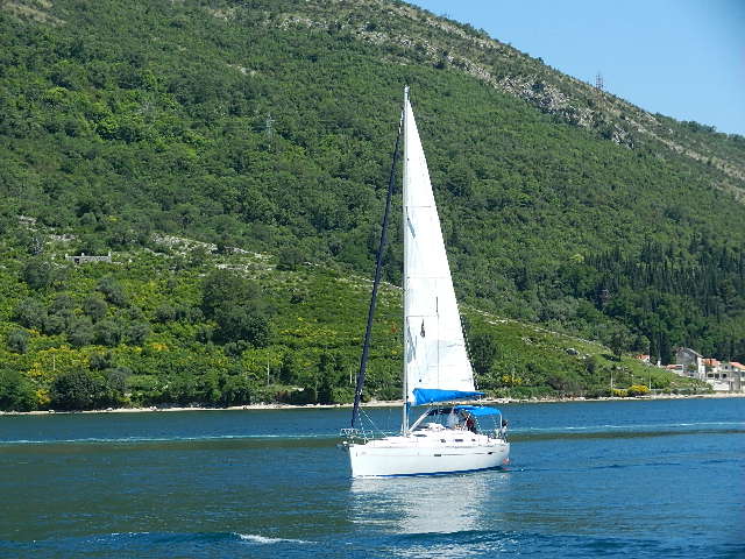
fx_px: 1958
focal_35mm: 91
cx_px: 372
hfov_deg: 21.5
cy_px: 280
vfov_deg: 16.2
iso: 160
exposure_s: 1/800
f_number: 4.9
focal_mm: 16.3
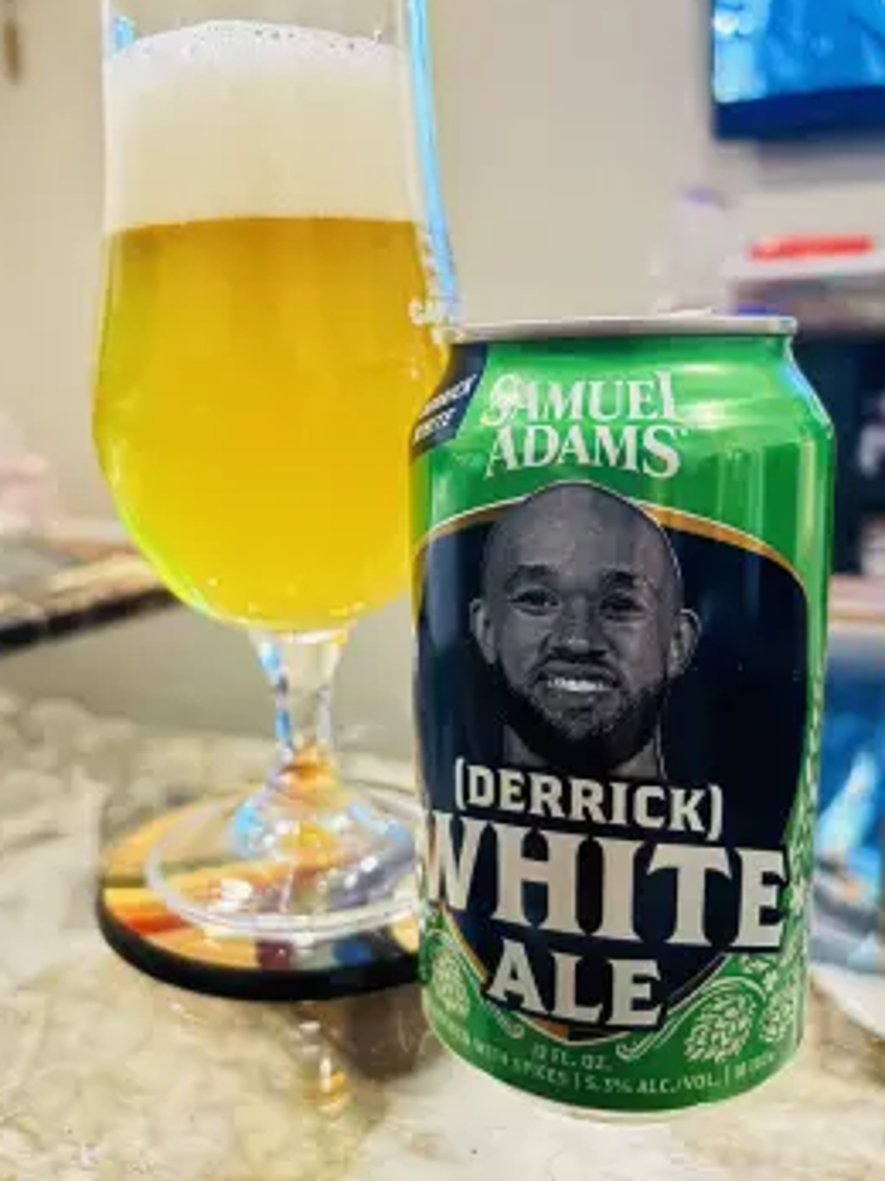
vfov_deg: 60.0
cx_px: 405
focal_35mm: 30
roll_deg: +1.1
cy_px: 575
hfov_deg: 46.7
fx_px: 1023
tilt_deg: -11.4
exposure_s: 1/15
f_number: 1.6
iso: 3200
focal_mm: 5.96
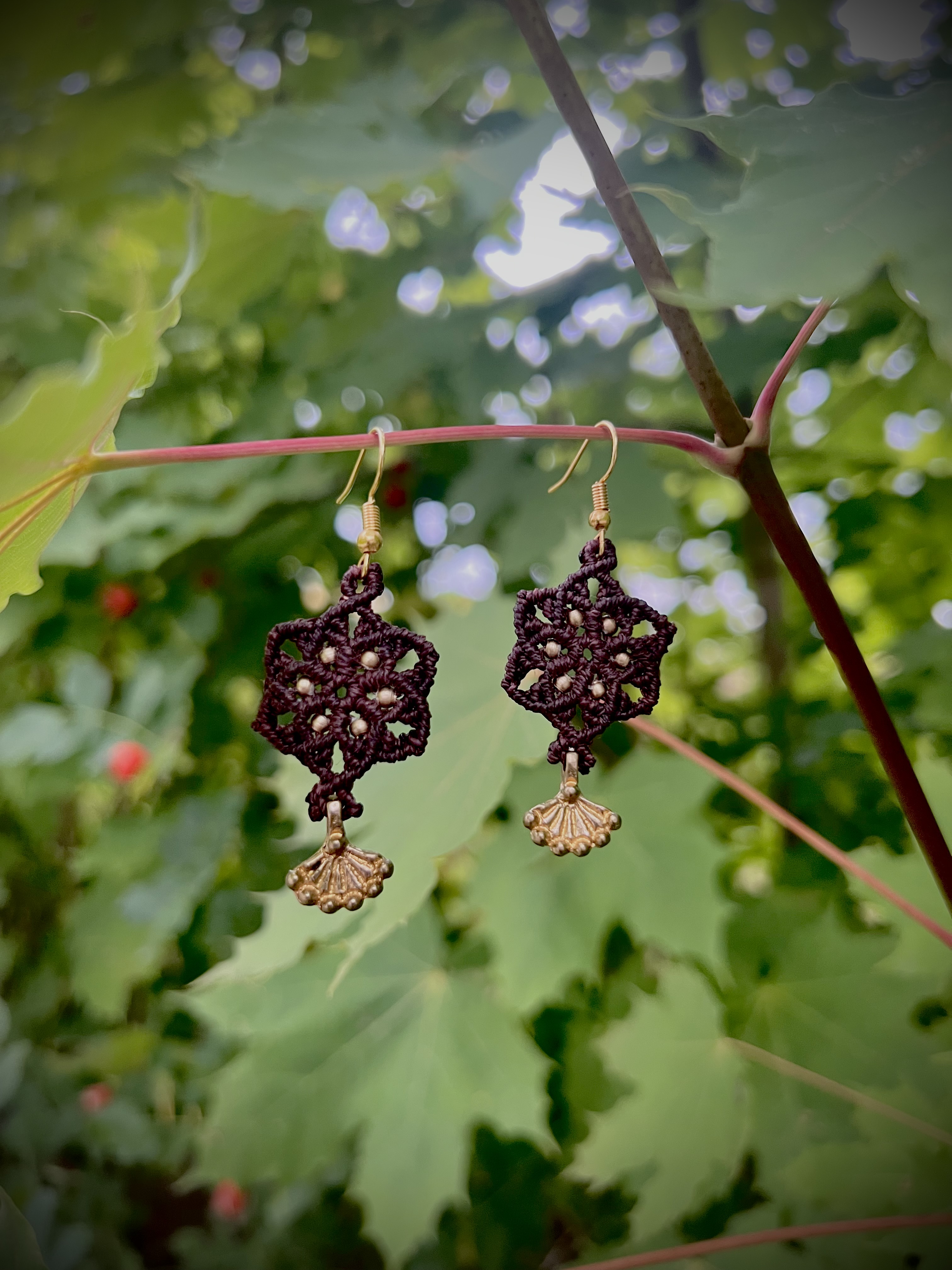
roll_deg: -4.0
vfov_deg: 67.3
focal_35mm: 26
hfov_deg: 53.1
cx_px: 476
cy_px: 635
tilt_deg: +4.9
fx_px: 953
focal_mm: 5.7
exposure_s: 1/98
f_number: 1.5
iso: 125
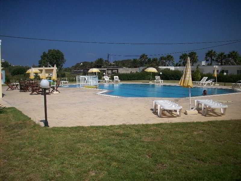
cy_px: 90
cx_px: 120
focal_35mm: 37
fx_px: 258
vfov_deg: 38.7
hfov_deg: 50.1
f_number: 5.6
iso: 80
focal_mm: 6.2
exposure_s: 1/1401
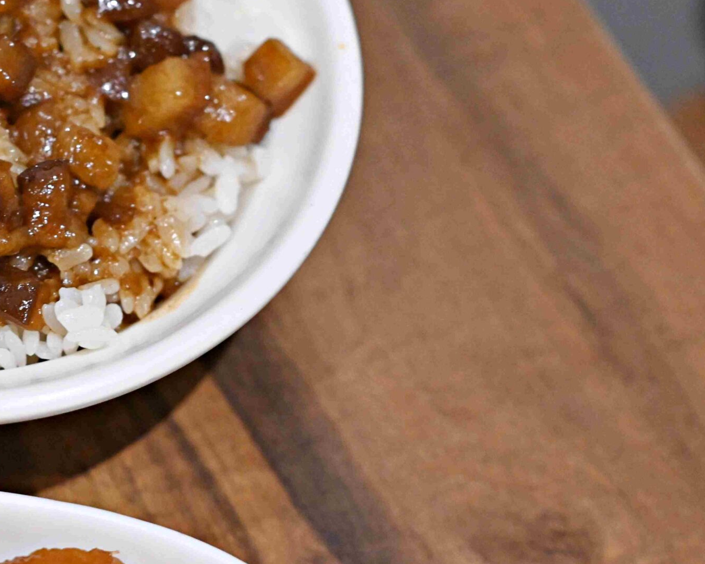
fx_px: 2796
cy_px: 126
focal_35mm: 134
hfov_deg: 14.2
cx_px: 70
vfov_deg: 11.5
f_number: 3.2
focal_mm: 50
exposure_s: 1/200
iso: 3200
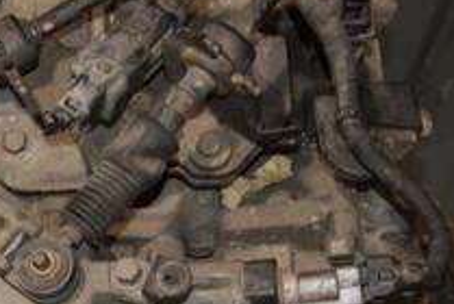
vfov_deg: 9.1
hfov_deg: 13.5
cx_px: 13
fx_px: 1900
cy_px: 302
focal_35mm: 150
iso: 800
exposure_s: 1/60
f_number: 5
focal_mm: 35
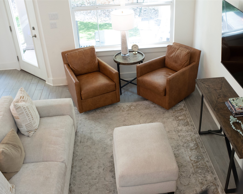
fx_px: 288
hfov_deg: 45.7
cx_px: 138
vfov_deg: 37.3
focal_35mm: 40
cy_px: 98
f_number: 4.5
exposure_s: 1/200
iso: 1600
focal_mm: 35
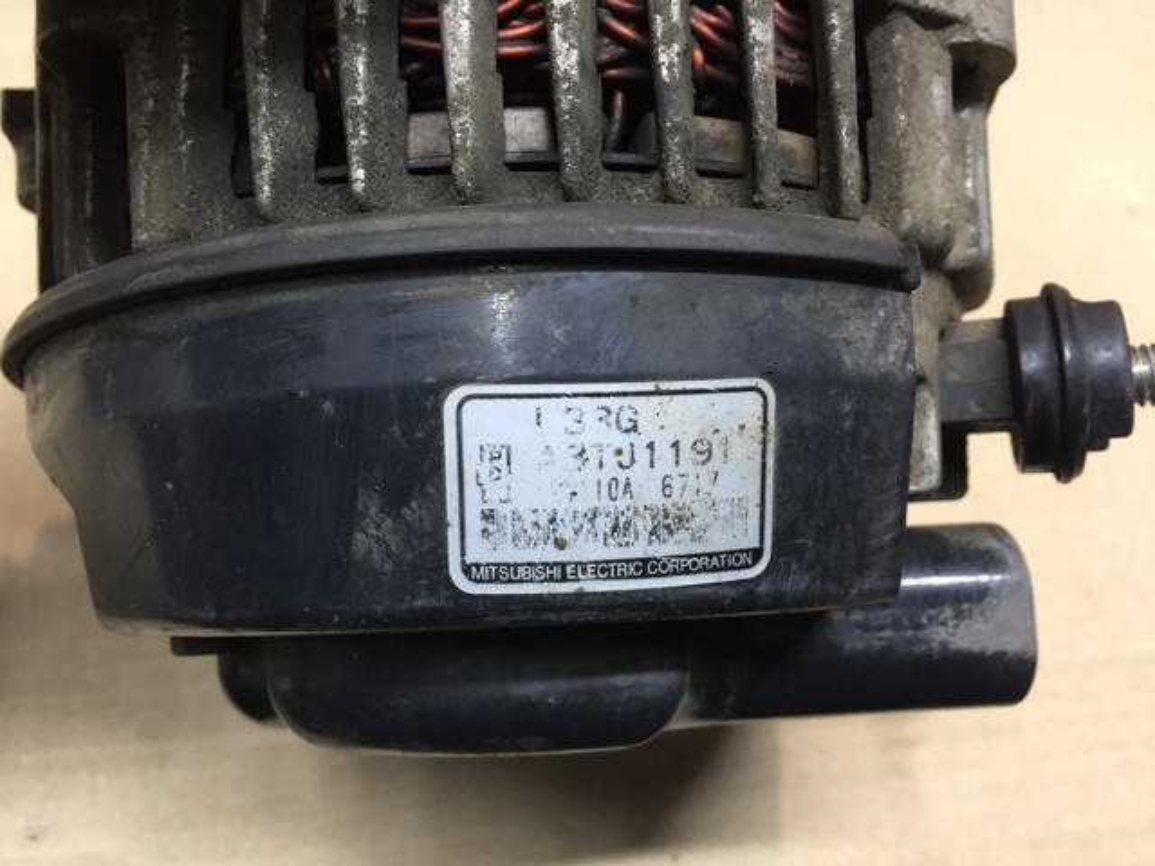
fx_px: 968
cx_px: 578
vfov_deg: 48.2
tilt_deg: -46.7
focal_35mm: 29
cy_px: 433
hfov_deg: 61.7
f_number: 2.2
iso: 125
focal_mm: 4.15
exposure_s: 1/33
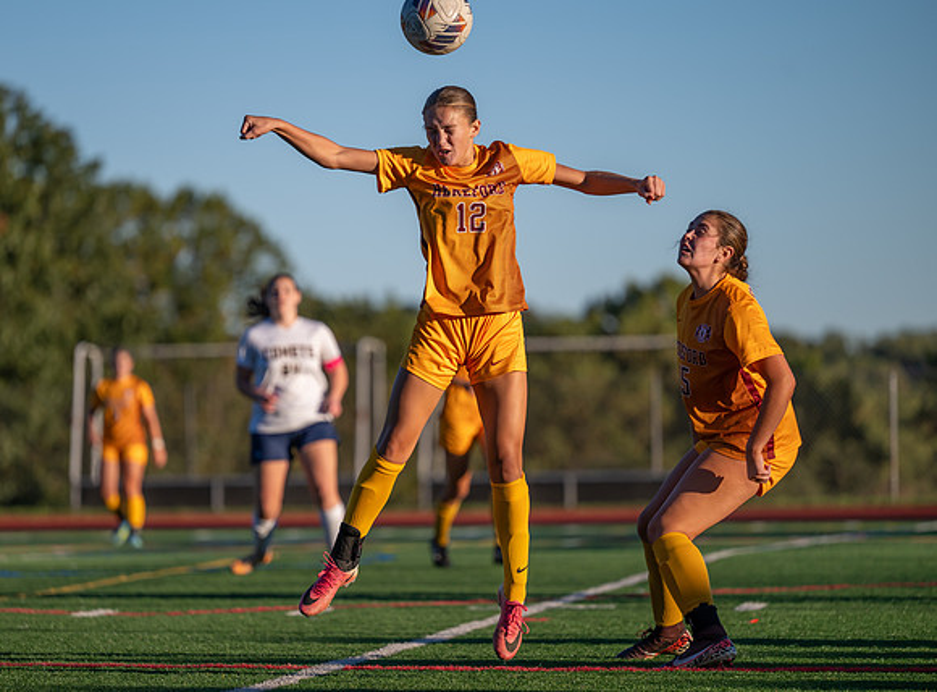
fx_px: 5693
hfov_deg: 9.4
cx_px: 373
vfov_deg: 7.0
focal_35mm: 212
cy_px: 370
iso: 110
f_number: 2.8
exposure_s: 1/2000
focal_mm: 180
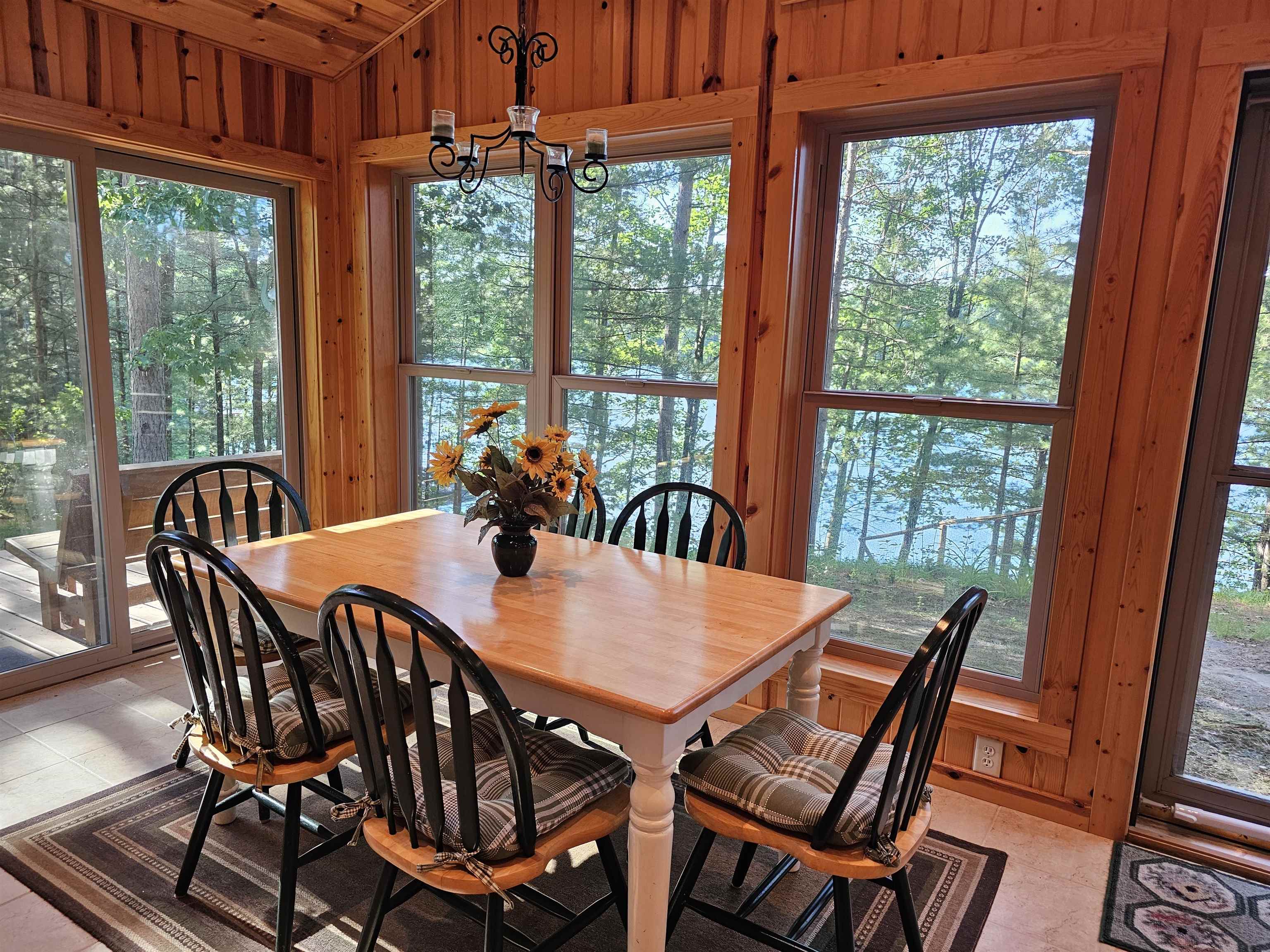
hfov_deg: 73.9
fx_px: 844
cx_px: 635
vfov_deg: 58.9
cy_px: 476
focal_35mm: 23
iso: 160
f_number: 1.7
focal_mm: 6.3
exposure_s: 1/120
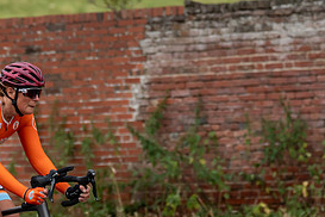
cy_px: 33
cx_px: -50
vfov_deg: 5.7
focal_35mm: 242
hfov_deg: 8.4
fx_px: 2185
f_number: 2.8
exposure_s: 1/800
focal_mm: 94
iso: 1000
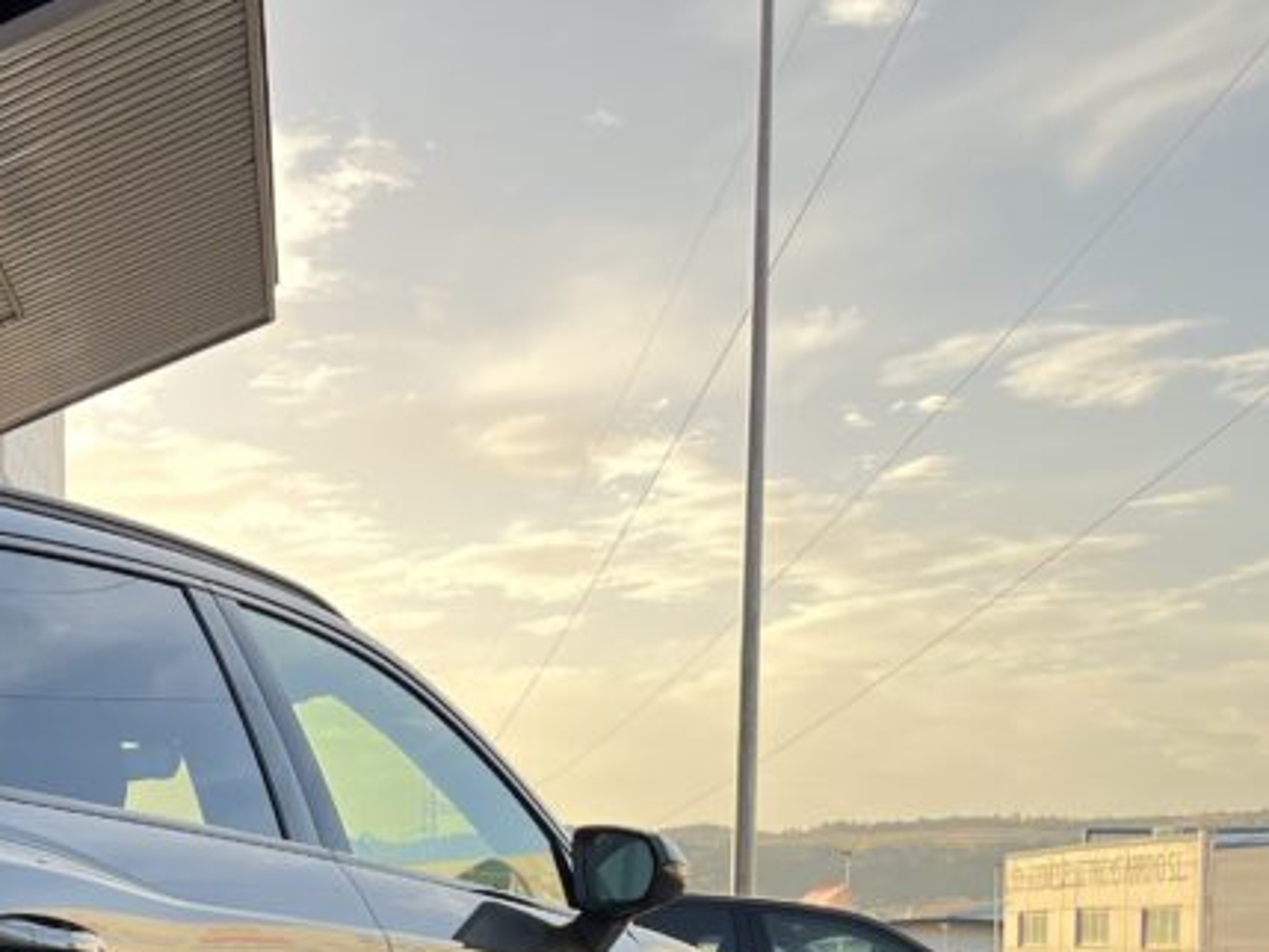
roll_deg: +1.6
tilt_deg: -4.2
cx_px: -166
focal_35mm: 62
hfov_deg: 28.1
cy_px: 1085
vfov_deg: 22.2
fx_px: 2274
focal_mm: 5.1
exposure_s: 1/403
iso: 50
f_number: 1.6
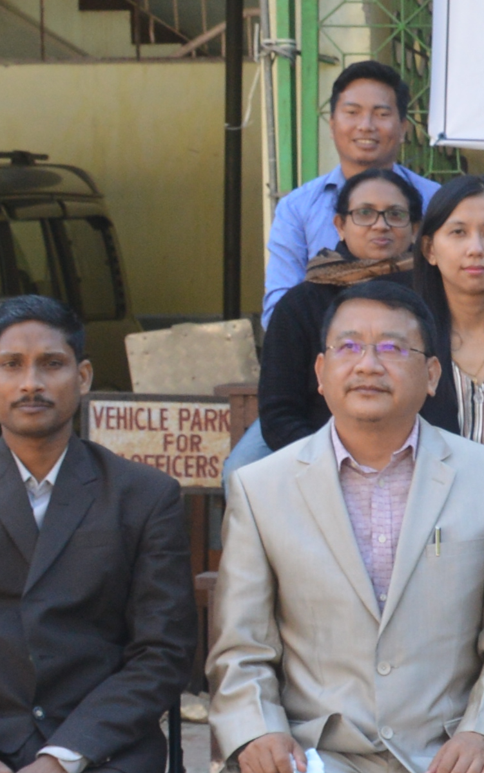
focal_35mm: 153
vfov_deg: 13.6
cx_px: 1029
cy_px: 533
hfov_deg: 8.1
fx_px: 3228
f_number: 5.6
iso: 280
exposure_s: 1/125
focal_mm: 20
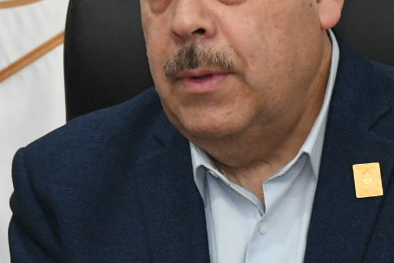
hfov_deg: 5.8
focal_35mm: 353
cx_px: 292
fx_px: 3864
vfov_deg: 3.9
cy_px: 141
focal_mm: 66
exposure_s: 1/125
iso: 4000
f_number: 8
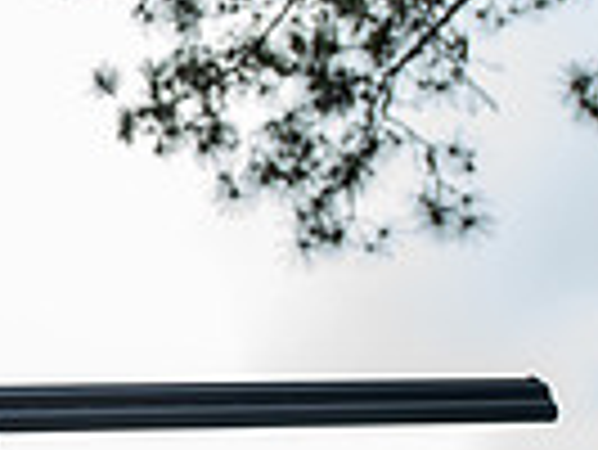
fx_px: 2179
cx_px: -585
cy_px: 342
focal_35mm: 126
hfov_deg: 13.5
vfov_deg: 11.7
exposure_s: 1/250
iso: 125
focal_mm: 30
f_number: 5.6
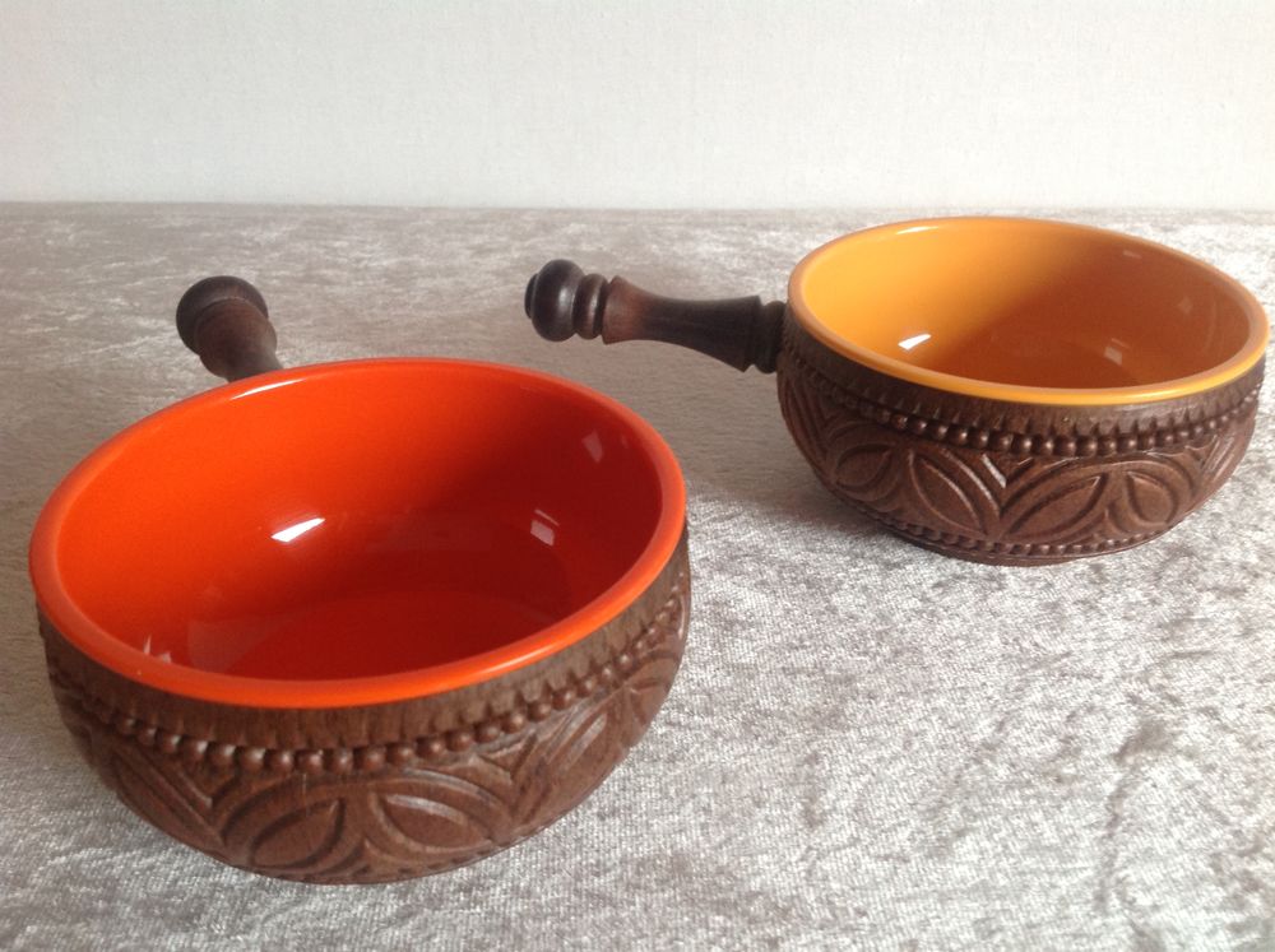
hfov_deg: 52.7
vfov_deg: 40.6
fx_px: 1287
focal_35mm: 35
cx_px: 638
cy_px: 476
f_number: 2.4
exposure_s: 1/15
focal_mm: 4.28
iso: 100
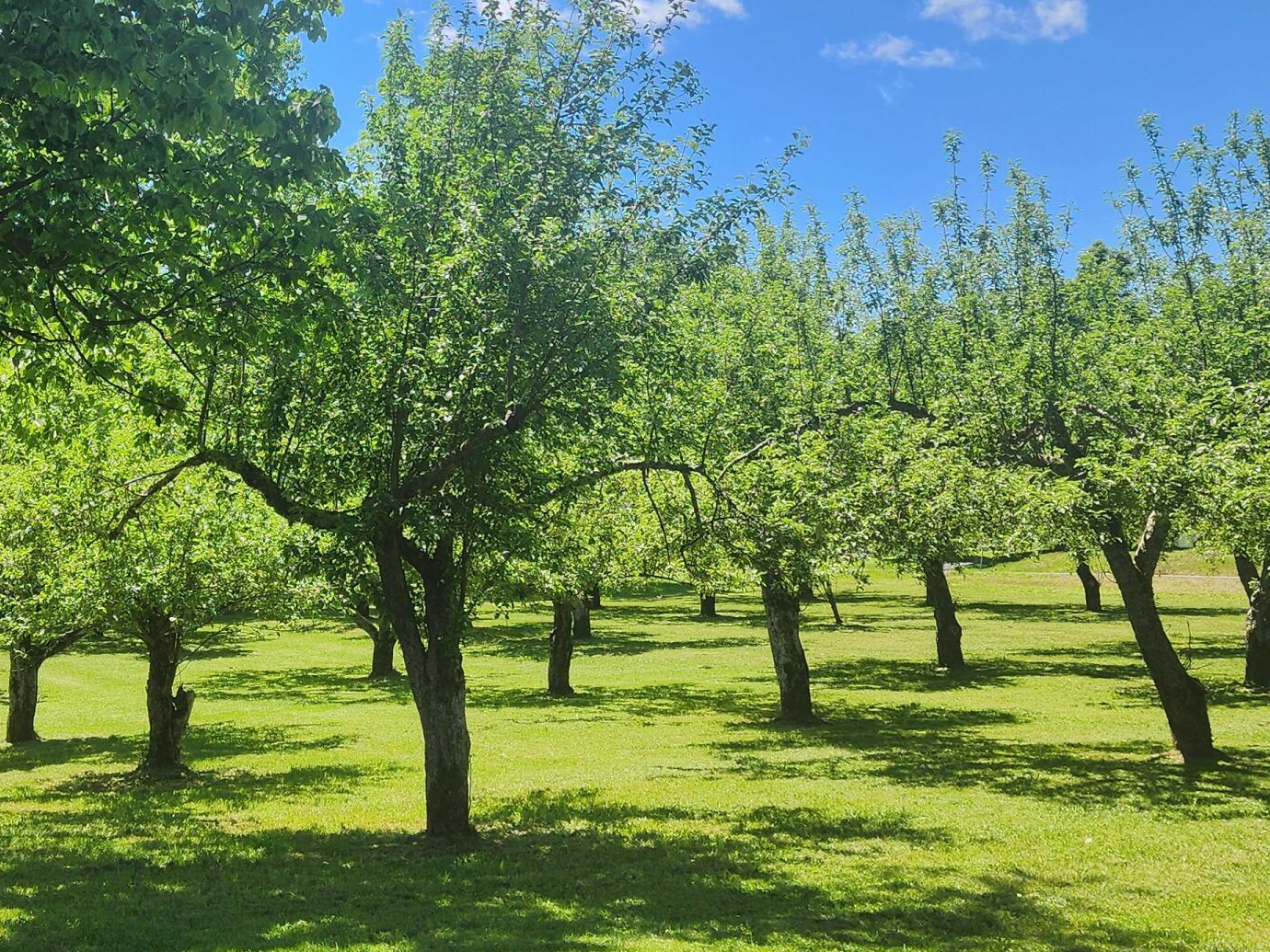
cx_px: 302
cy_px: 300
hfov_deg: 37.2
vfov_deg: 28.9
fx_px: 1834
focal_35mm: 50
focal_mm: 6.4
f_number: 1.8
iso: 12
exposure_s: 1/736
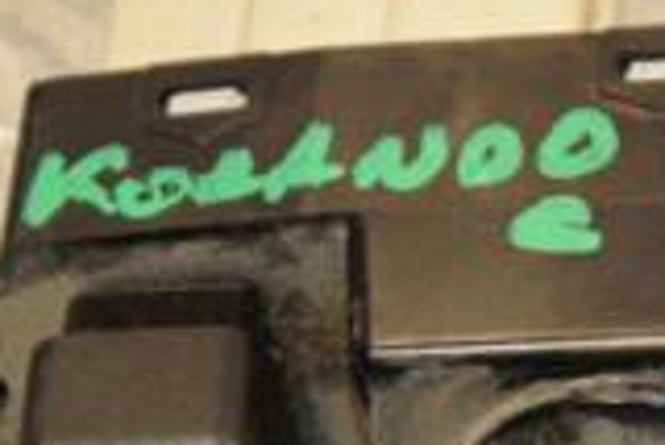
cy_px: 441
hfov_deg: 3.5
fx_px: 10924
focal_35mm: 591
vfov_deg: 2.3
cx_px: 636
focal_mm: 105
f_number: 6.3
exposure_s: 1/200
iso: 800
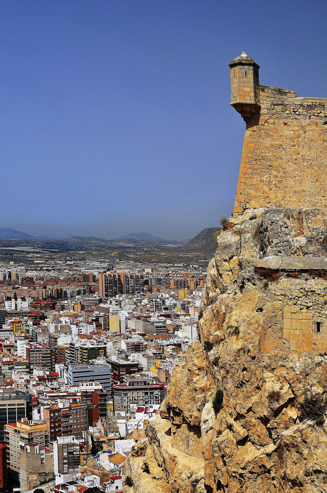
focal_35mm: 52
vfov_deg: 37.9
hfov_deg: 25.7
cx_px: 164
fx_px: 717
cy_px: 246
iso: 250
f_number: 10
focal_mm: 35
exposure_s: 1/250
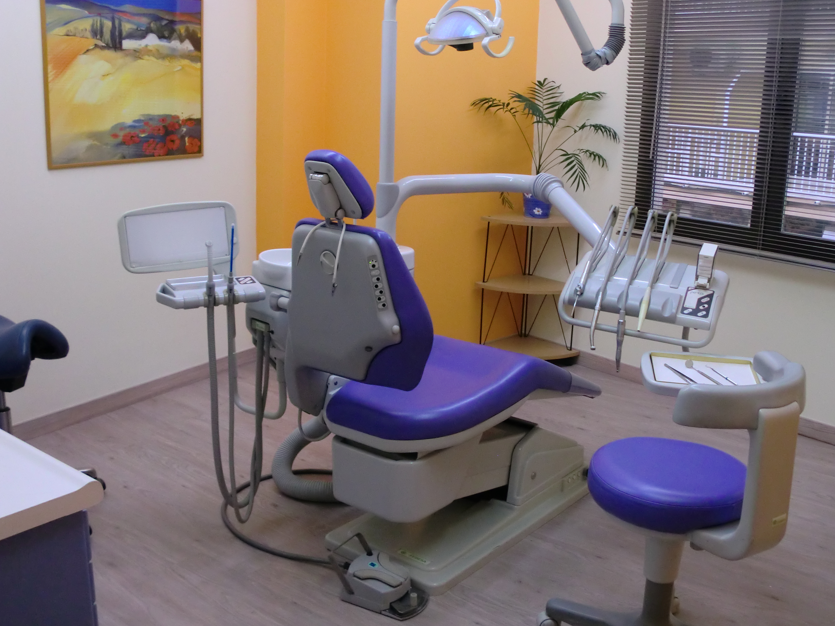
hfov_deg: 48.9
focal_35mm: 38
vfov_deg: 37.7
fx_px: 917
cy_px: 307
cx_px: 445
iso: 400
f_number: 3.1
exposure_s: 1/125
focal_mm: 6.3
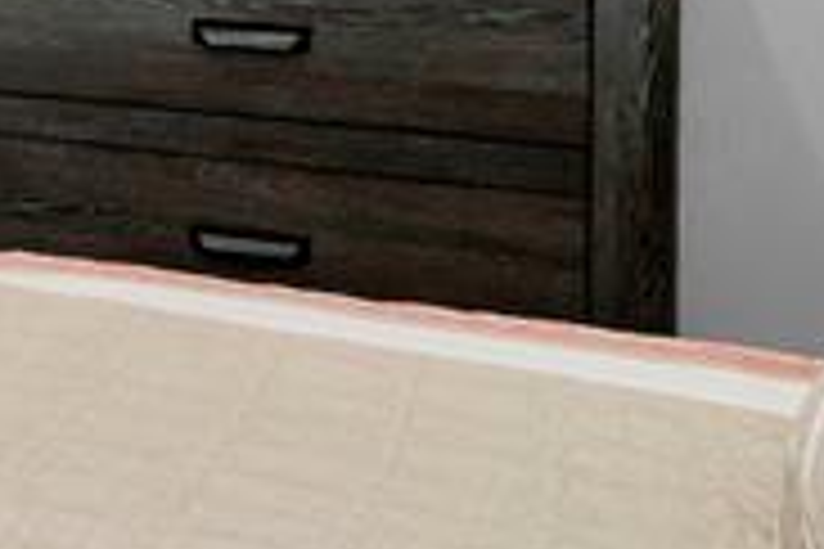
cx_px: -1166
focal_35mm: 95
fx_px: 2174
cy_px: -259
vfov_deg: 13.6
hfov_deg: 14.3
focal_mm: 17
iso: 400
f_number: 8
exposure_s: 1/15
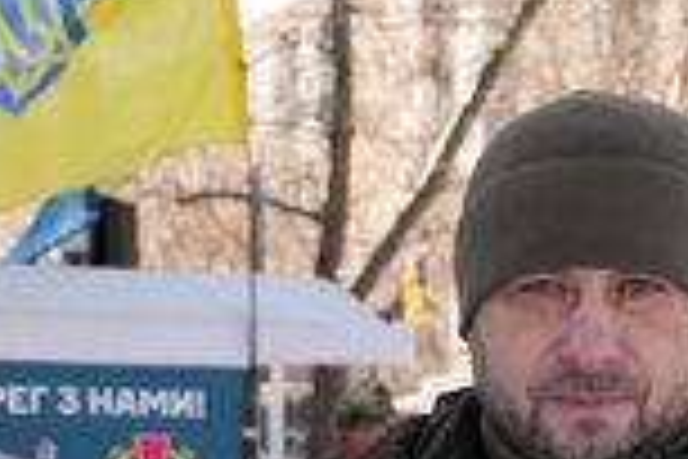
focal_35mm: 120
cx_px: 454
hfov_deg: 17.0
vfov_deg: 11.2
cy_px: 574
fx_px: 2293
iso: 80
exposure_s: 1/100
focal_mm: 46
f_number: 7.1
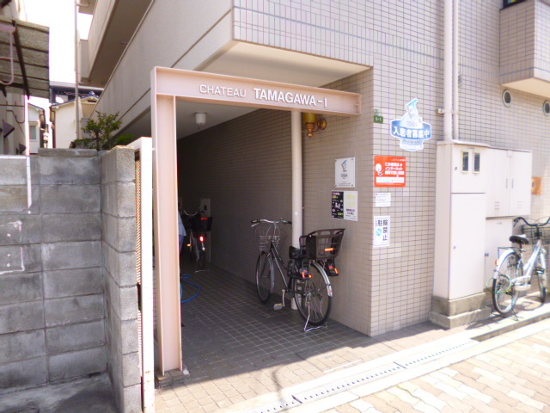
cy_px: 206
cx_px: 275
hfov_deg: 71.6
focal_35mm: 24
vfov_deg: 56.8
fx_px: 381
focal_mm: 4.3
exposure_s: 1/400
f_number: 2.5
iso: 100
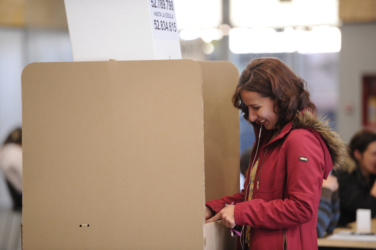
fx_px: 2088
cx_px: 188
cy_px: 125
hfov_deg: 10.3
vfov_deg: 6.9
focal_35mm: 200
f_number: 2.8
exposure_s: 1/100
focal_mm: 200
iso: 1600
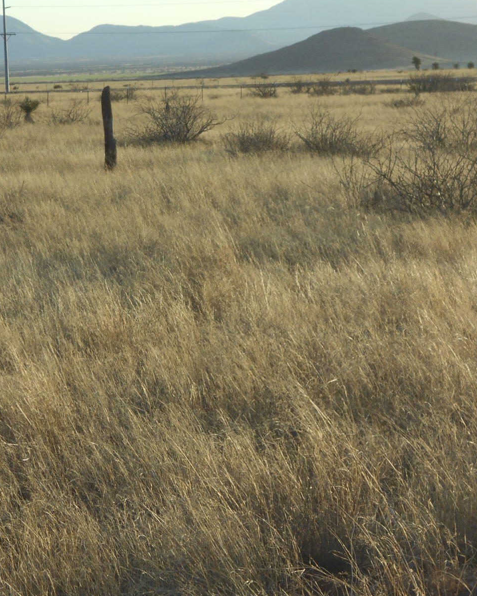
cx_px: 159
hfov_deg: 10.5
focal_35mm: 147
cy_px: 297
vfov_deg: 13.1
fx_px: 2594
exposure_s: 1/160
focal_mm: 20.1
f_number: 6
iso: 80
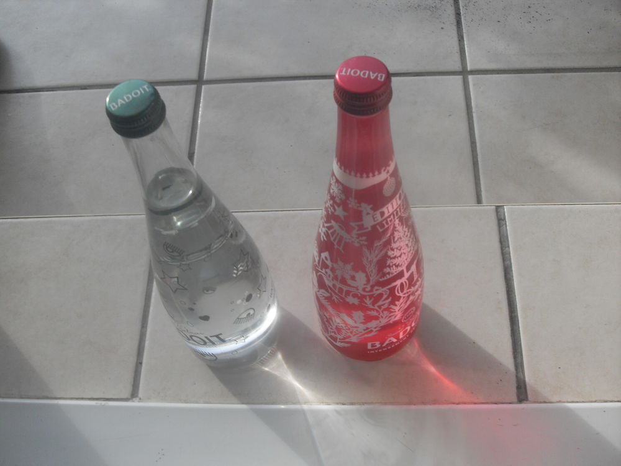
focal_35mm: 37
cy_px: 233
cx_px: 310
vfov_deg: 38.7
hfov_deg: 50.1
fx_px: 664
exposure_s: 1/90
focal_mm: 6.3
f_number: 8.9
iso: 80
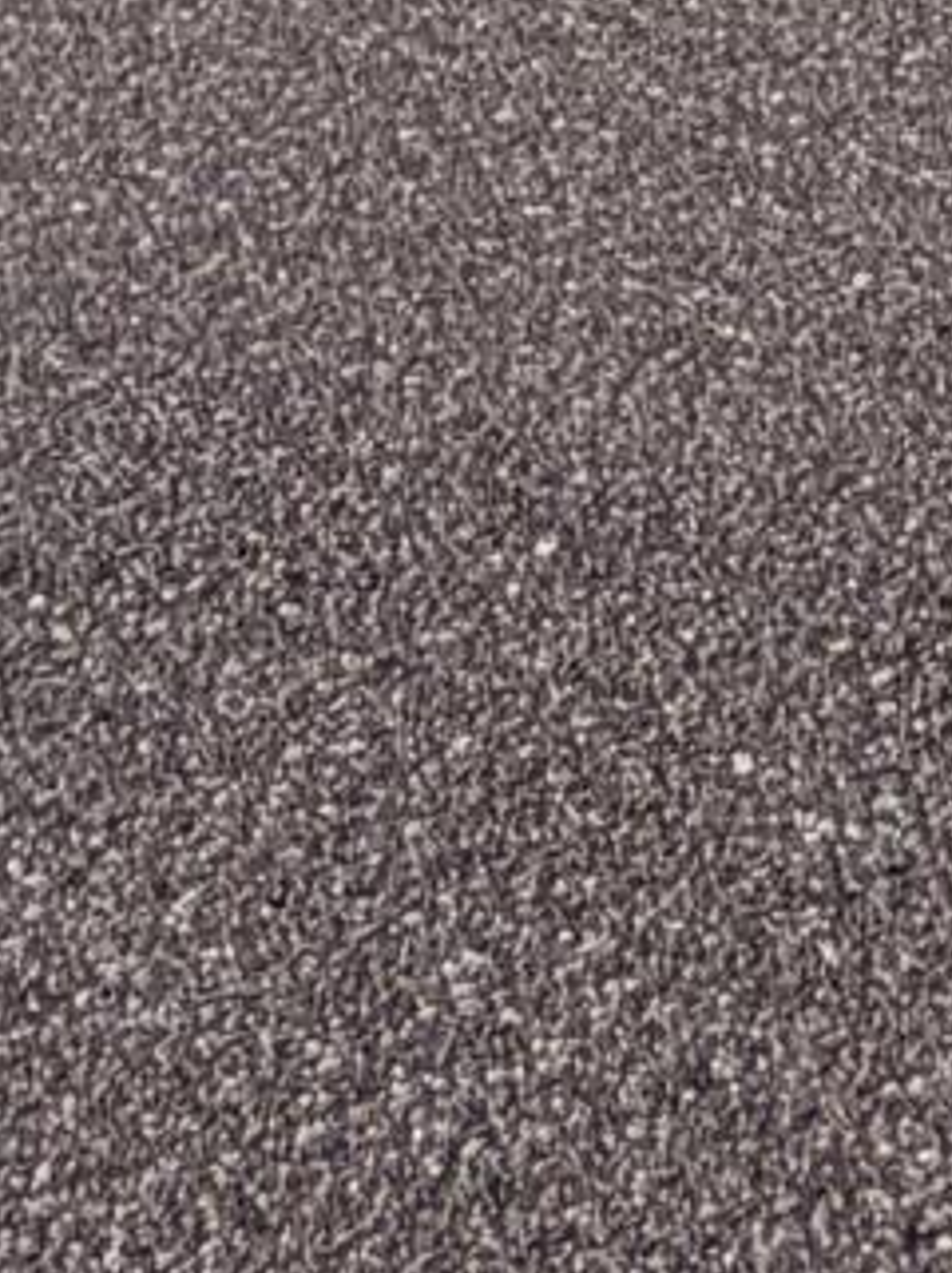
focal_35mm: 131
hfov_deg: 11.0
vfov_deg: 10.8
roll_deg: -0.3
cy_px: -2431
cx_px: 1313
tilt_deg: +2.2
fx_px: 4813
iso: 40
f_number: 2.2
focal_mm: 2.22
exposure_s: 1/585
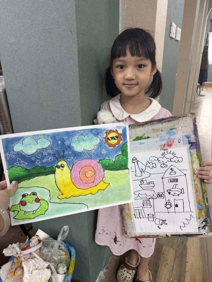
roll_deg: +1.1
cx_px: 106
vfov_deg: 71.6
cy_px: 141
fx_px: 196
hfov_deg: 56.8
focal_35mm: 24
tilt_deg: -20.8
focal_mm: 6.76
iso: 160
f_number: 1.78
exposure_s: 1/121
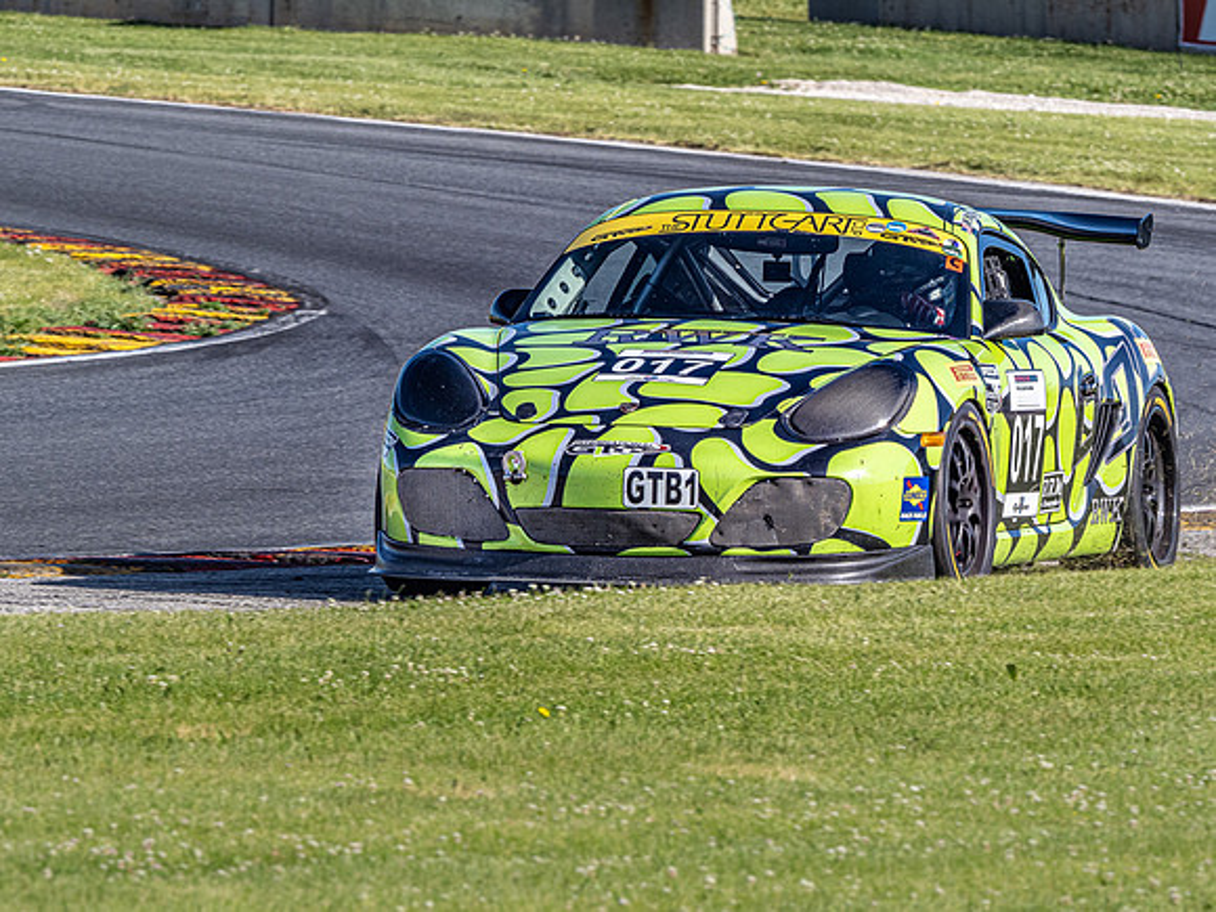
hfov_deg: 3.3
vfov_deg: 2.5
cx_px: 608
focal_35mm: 601
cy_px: 456
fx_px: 21112
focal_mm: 300
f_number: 11
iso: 400
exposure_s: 1/500
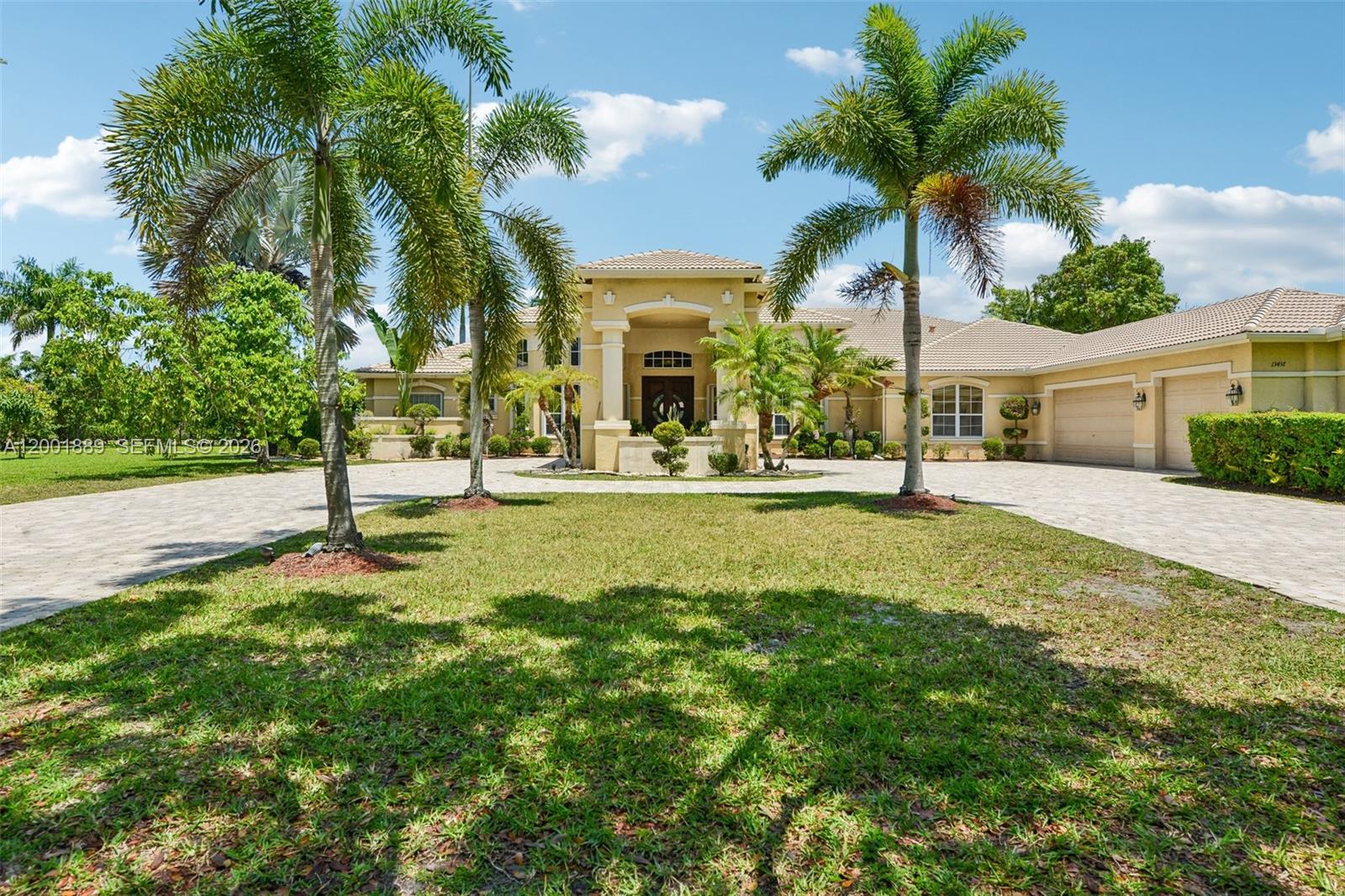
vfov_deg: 61.9
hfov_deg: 84.0
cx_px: 672
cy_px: 448
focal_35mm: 20
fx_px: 747
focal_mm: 20
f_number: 9
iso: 200
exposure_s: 1/400
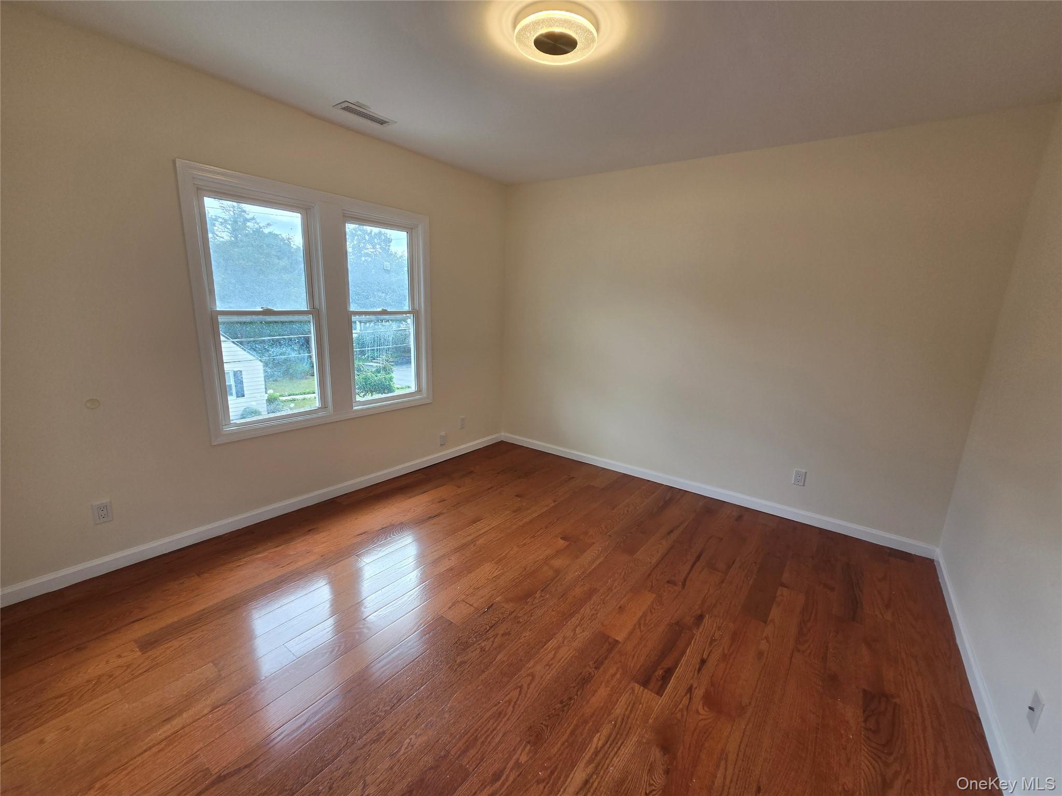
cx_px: 531
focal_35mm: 13
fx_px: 399
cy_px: 398
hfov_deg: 106.2
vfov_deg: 89.9
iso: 64
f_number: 2.2
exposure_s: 1/120
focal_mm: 2.2
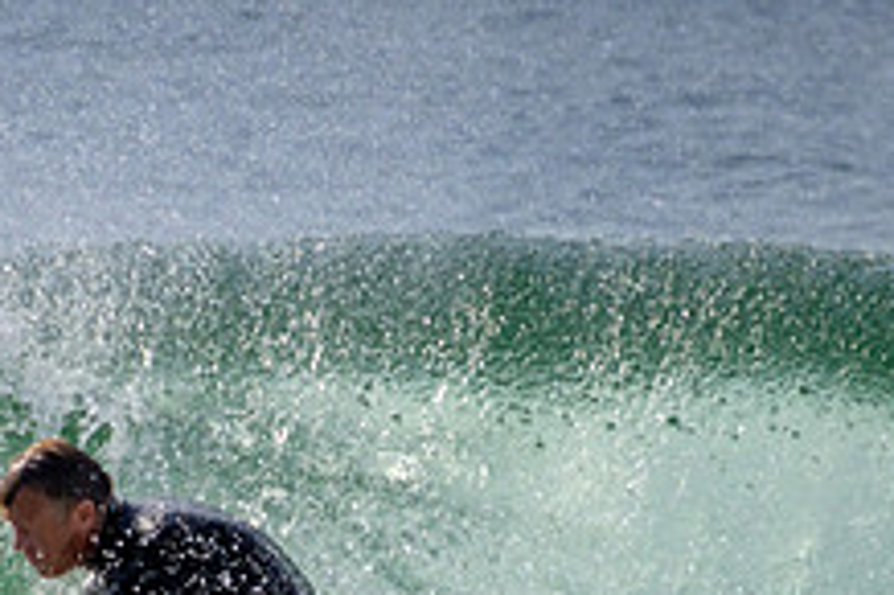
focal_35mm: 2131
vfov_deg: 0.6
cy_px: 782
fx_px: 52878
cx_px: 70
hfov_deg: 1.0
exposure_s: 1/2000
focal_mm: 800
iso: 560
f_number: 11
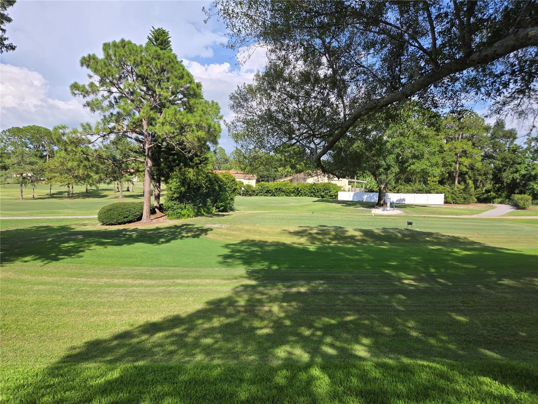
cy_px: 202
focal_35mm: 23
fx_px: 357
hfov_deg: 73.9
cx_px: 269
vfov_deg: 58.9
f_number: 1.8
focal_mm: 5.4
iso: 25
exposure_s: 1/1623
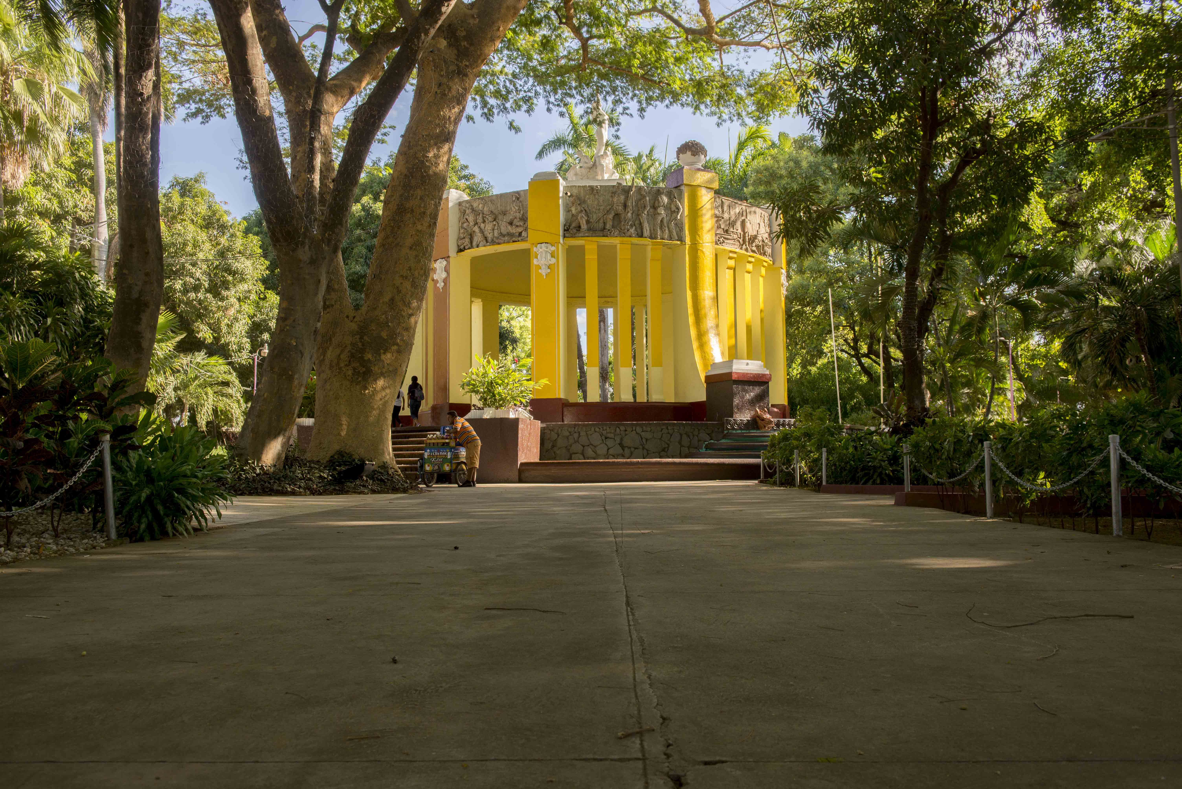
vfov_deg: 41.1
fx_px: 1051
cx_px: 591
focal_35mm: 32
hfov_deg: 58.7
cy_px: 394
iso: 200
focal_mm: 32
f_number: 8
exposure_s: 1/160
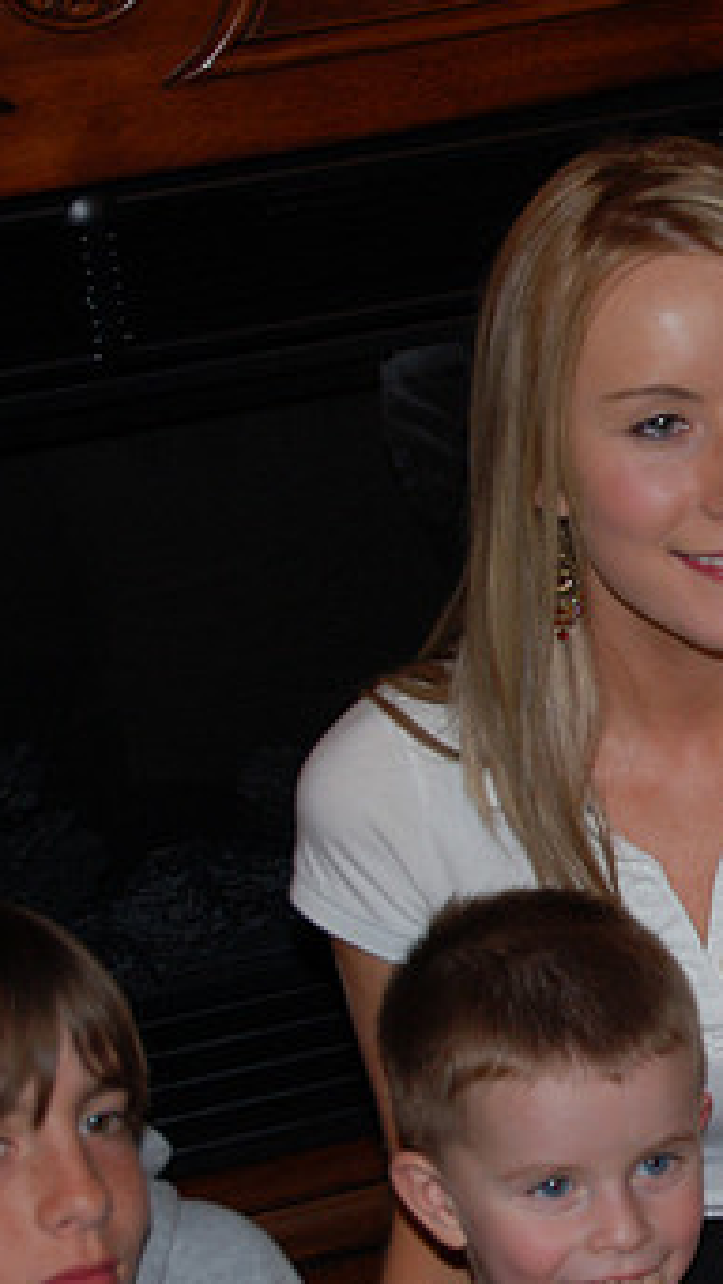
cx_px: 1088
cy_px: 682
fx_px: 5003
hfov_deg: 8.1
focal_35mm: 147
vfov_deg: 14.6
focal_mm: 55
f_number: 5.6
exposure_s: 1/60
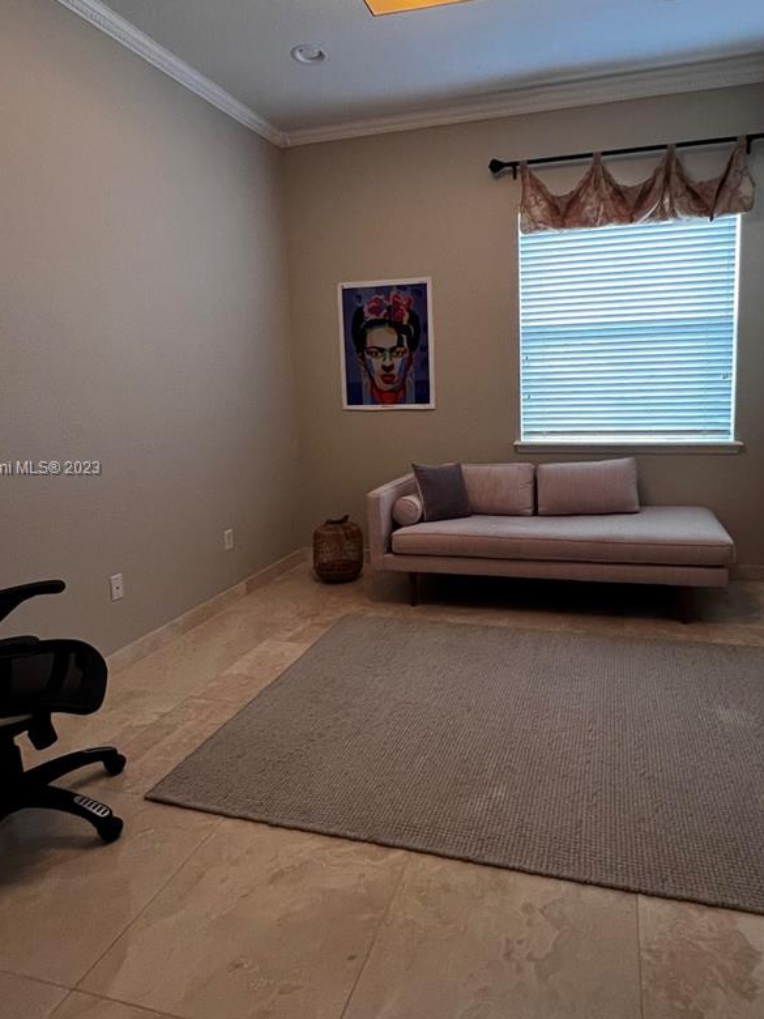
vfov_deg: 81.6
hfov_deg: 65.5
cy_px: 469
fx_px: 589
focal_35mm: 20
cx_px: 449
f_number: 1.8
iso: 400
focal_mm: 1.57
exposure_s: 1/60
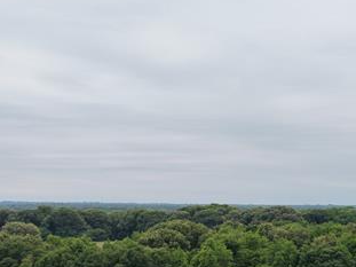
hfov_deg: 21.0
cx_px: 530
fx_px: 812
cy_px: 407
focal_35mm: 79
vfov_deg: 16.8
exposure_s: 1/1500
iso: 320
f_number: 1.8
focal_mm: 8.67
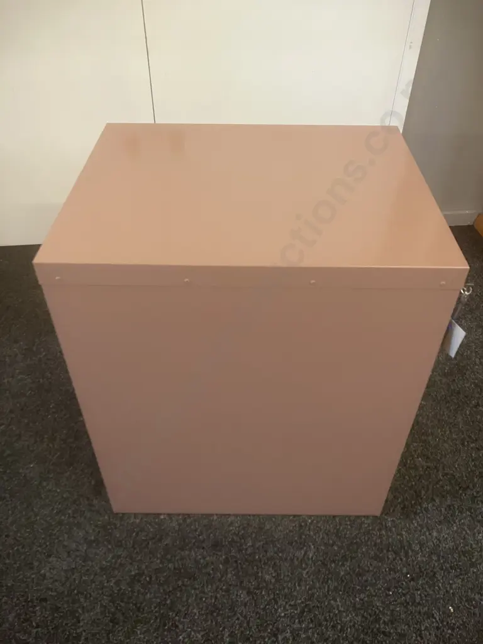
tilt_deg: -40.2
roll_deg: -0.9
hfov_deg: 49.7
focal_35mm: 28
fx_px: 521
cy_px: 322
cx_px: 242
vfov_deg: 63.4
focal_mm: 3.99
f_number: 1.8
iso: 320
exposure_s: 1/50
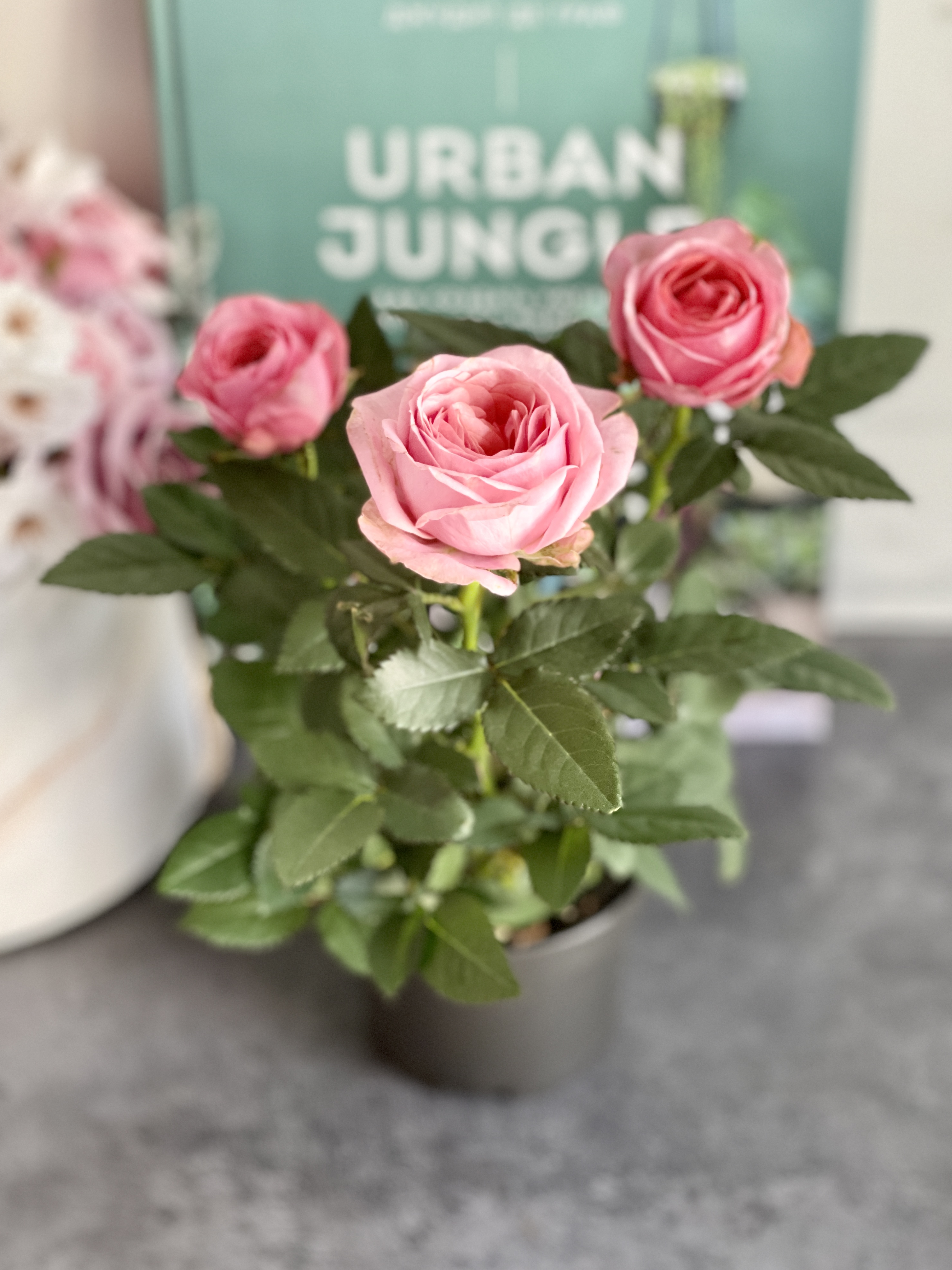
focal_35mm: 65
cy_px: 642
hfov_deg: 22.6
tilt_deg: -38.5
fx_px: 2384
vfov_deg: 29.8
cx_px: 469
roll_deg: +1.8
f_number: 2.2
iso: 320
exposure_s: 1/40
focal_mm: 7.5
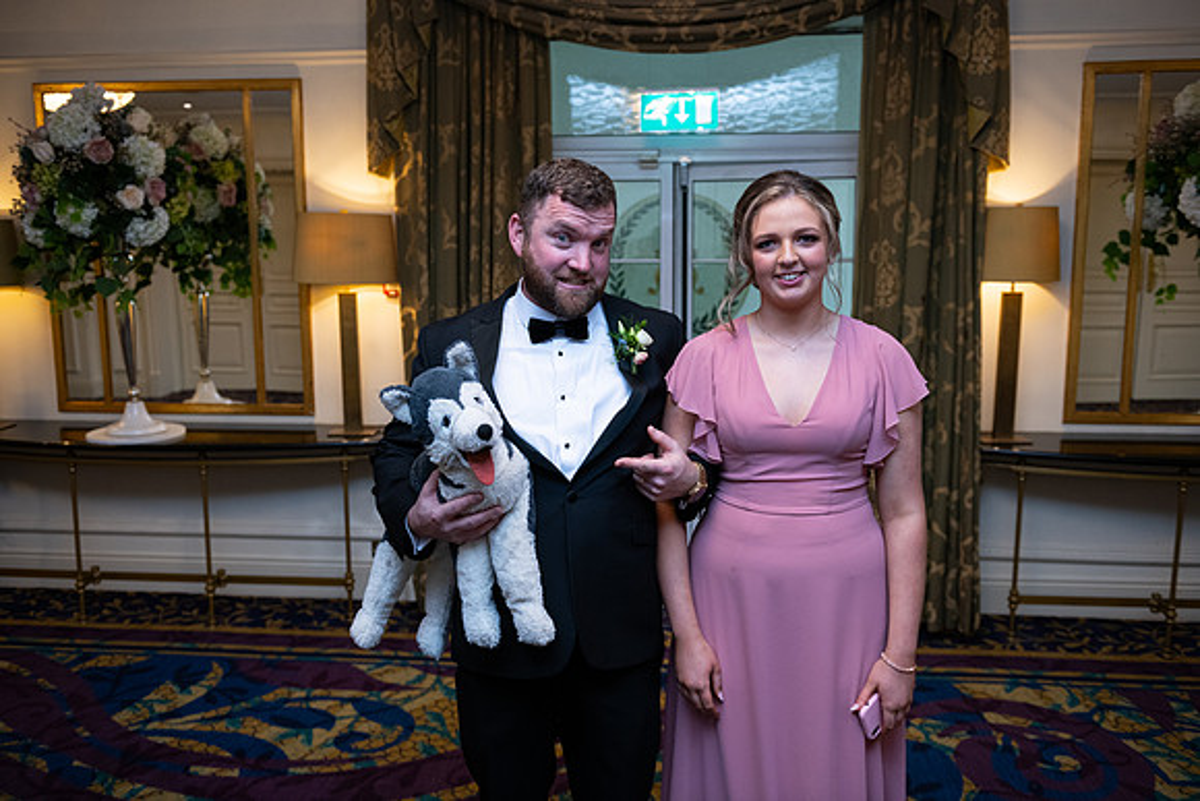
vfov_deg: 42.3
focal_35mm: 31
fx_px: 1034
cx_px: 600
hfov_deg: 60.3
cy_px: 400
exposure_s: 1/160
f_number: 3.5
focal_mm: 31
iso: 800
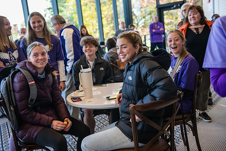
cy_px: 76
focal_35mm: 42
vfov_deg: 31.9
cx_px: 113
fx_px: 264
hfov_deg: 46.4
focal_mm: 42
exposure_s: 1/400
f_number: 3.2
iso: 1000
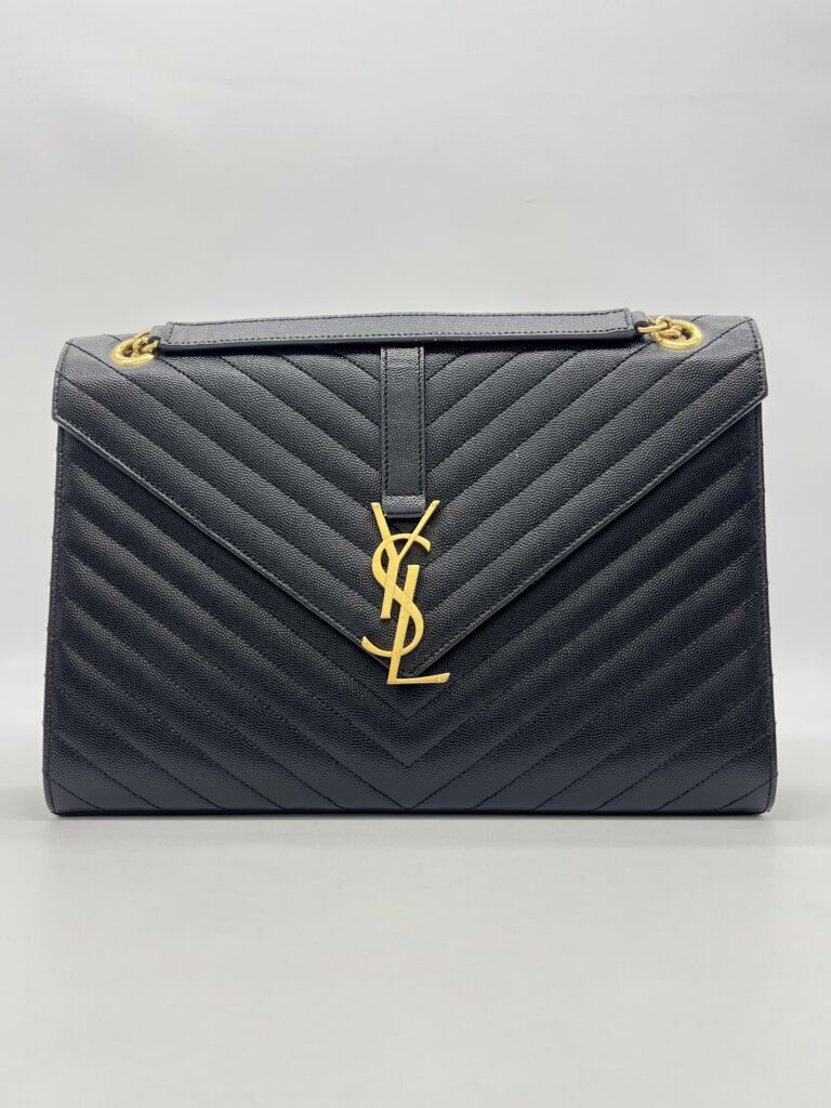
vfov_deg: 67.3
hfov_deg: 53.1
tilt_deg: -1.3
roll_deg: -0.5
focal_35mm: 26
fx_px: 832
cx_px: 416
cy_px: 554
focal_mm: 5.7
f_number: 1.5
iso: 40
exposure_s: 1/100
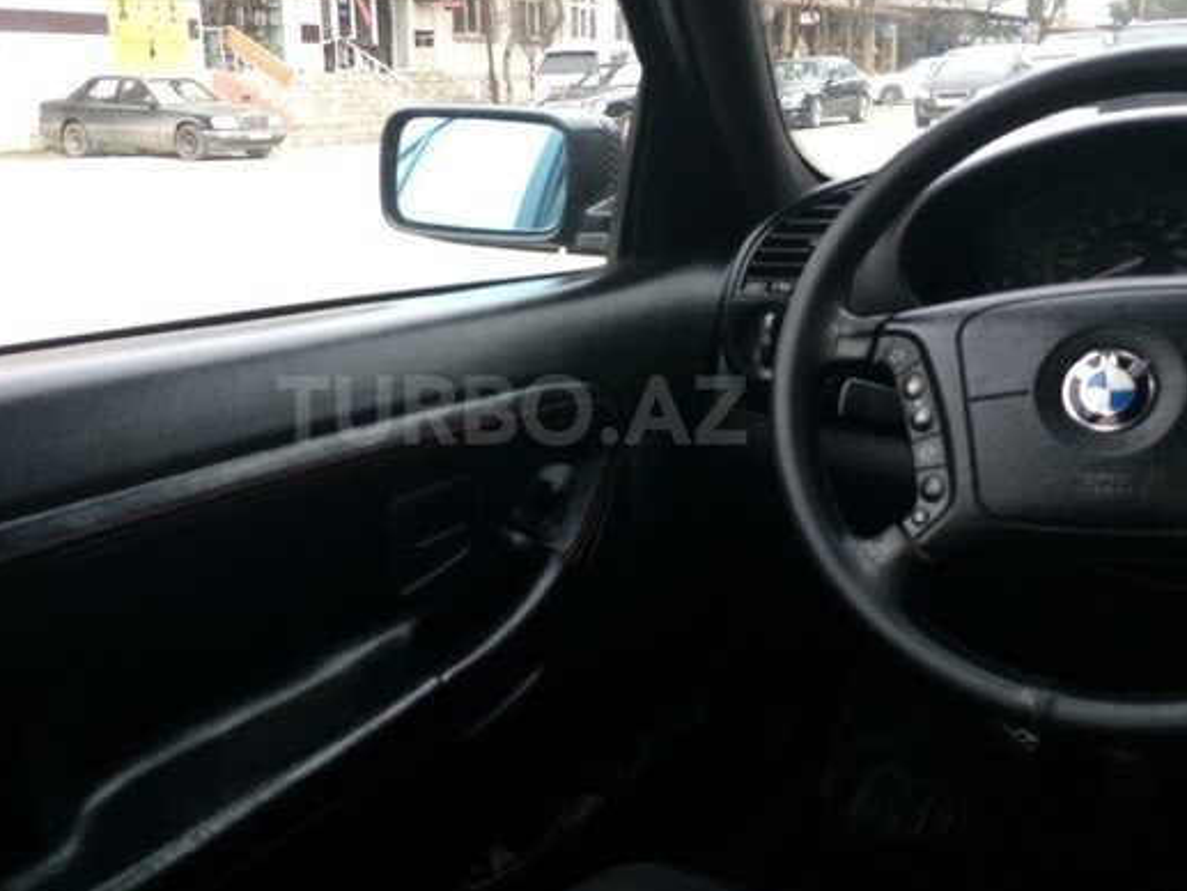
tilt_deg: -15.6
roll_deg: +2.7
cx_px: 512
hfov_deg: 50.0
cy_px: 410
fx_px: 1269
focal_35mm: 37
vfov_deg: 38.7
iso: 320
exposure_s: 1/17
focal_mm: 4.15
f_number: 2.2
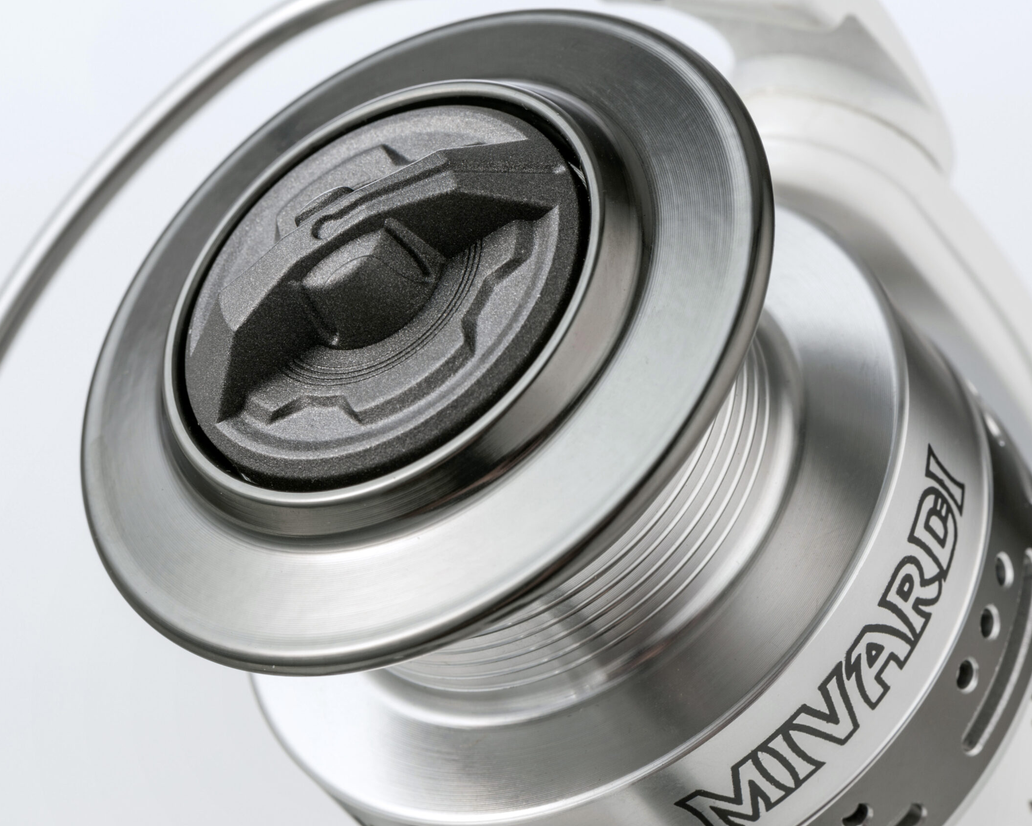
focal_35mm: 119
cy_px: 415
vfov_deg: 13.0
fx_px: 3634
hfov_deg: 16.2
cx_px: 461
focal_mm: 105
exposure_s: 1/125
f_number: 22
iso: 100
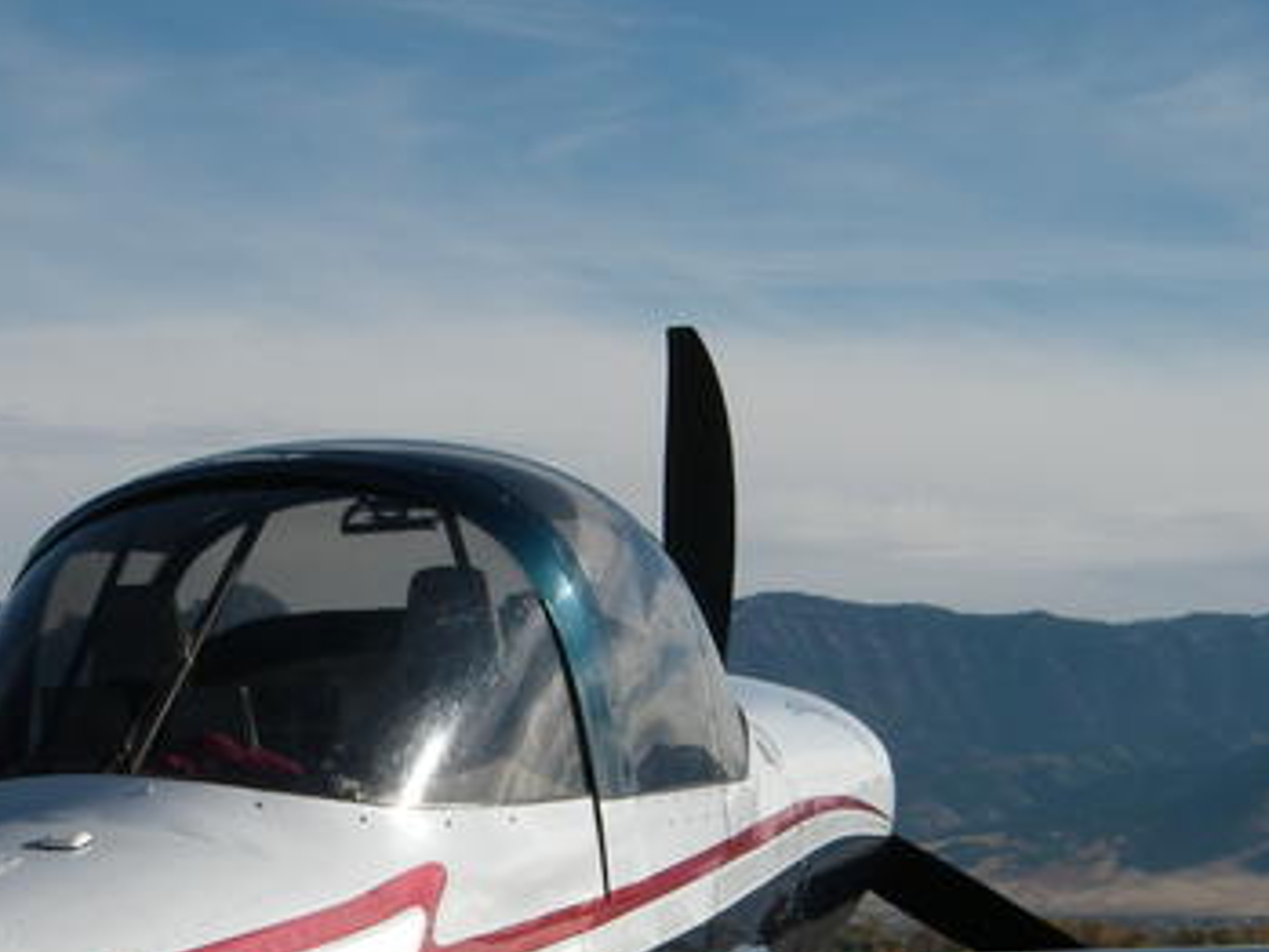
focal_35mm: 132
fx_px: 4841
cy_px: 803
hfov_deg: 14.8
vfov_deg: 11.2
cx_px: 204
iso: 64
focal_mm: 11.9
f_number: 7.6
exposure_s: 1/400
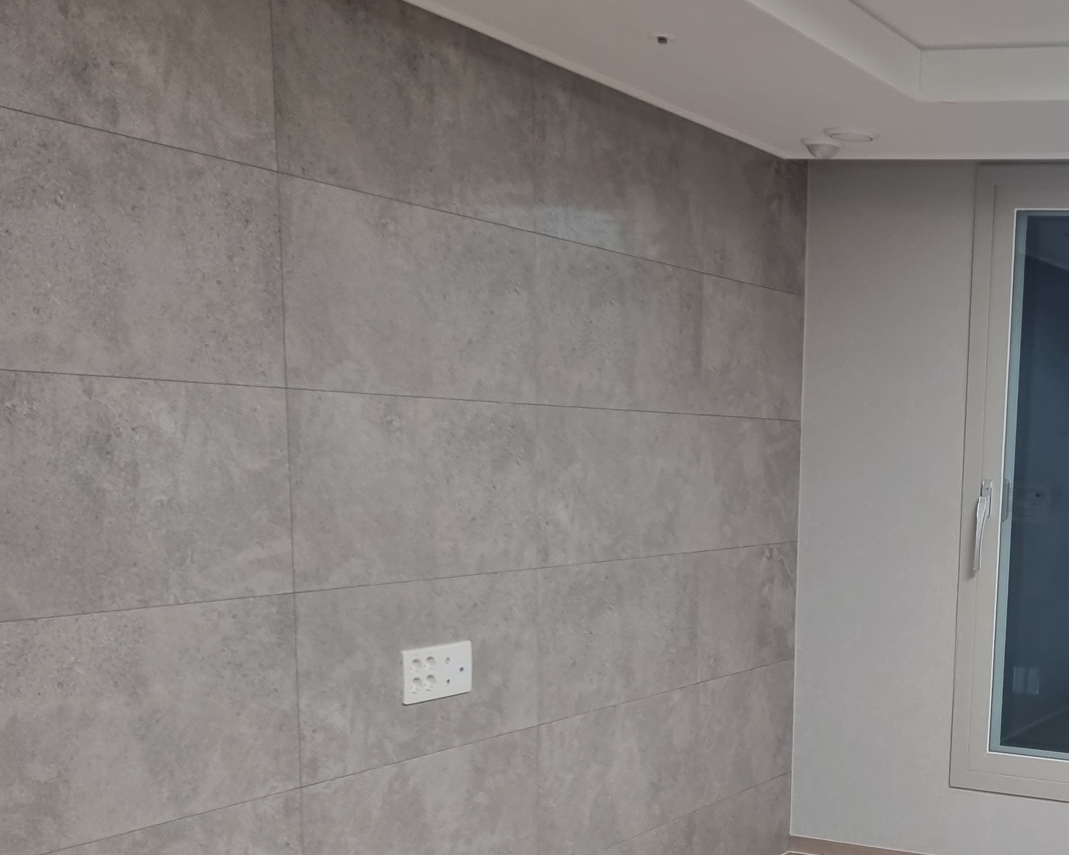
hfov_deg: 35.1
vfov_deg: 30.0
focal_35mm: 49
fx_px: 1550
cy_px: 708
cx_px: 1024
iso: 200
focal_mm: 5.4
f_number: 1.8
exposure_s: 1/120
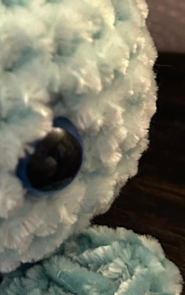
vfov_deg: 19.8
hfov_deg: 12.3
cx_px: 8
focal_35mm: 105
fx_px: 847
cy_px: 121
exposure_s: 1/30
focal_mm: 5.7
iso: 500
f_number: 1.5
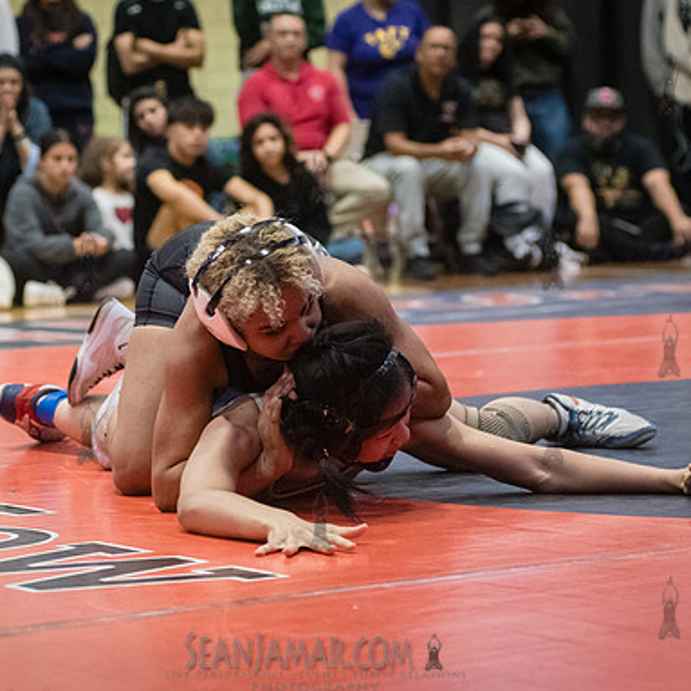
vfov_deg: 13.4
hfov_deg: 13.4
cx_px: 320
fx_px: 2936
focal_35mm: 130
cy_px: 392
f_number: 3.5
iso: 8000
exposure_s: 1/500
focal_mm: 80
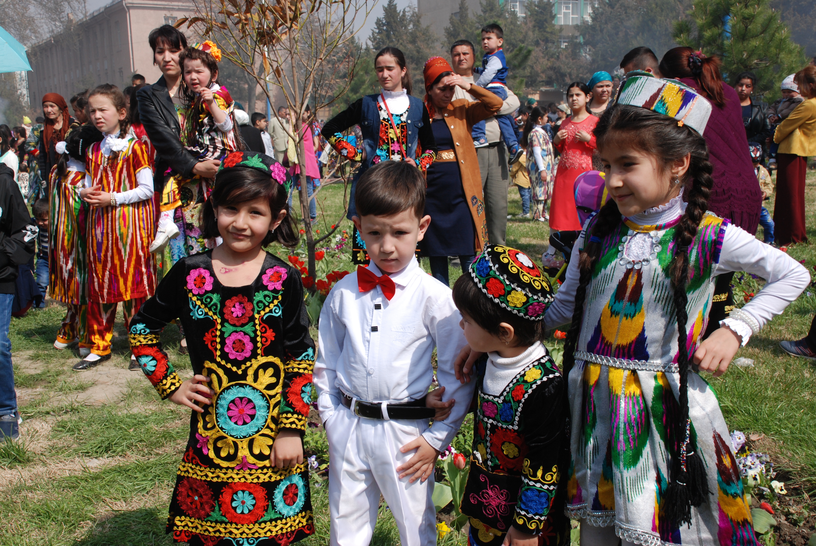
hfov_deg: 42.3
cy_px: 273
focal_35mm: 46
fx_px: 1055
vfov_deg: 29.0
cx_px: 408
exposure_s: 1/320
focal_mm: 31
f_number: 9
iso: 200
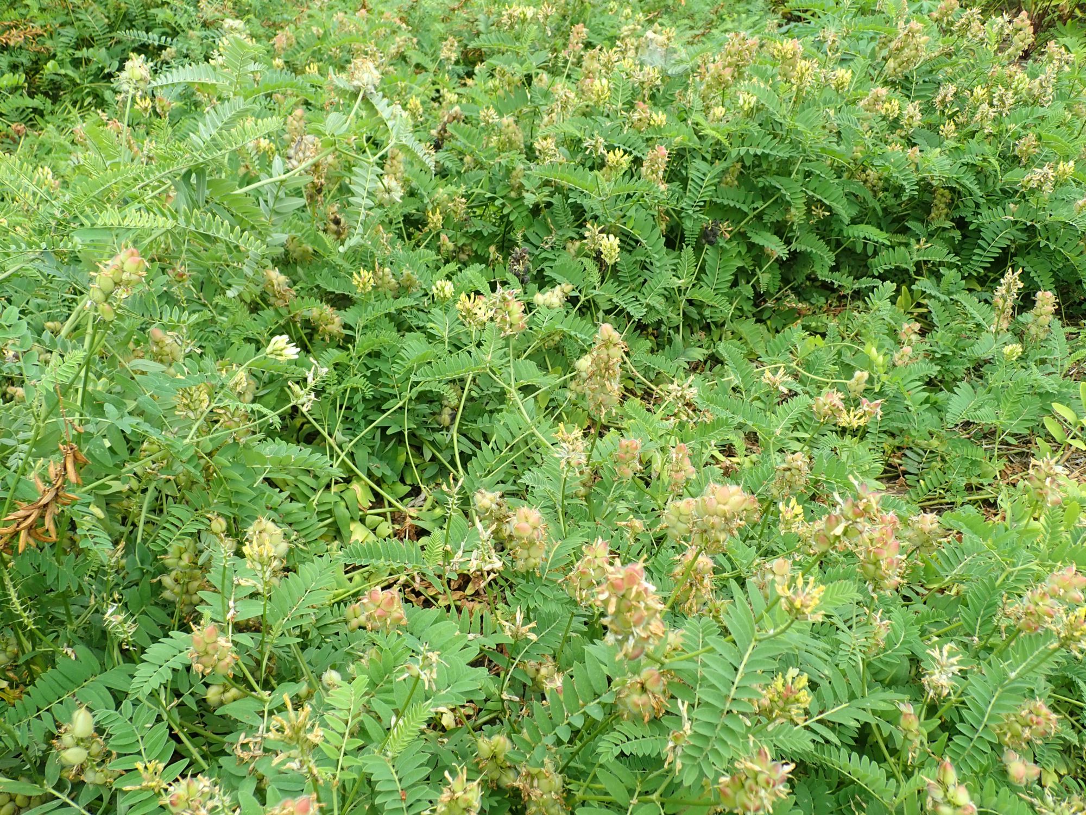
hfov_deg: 60.0
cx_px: 543
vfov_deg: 46.8
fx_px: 941
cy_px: 408
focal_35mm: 30
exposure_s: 1/160
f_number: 3.2
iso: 100
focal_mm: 5.5
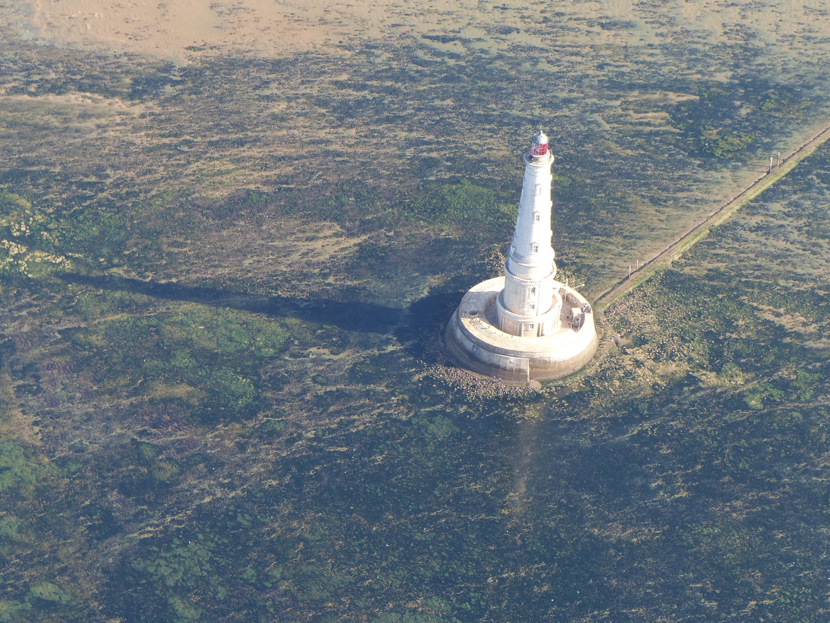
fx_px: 3909
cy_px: 311
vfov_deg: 9.1
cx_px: 416
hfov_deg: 12.1
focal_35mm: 163
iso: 125
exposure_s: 1/320
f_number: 4
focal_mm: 26.5
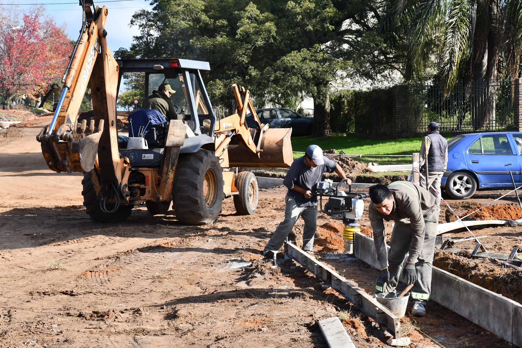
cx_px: 261
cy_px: 174
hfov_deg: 24.2
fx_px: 1218
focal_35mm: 84
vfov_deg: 16.3
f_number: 10
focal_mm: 56
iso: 200
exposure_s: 1/250
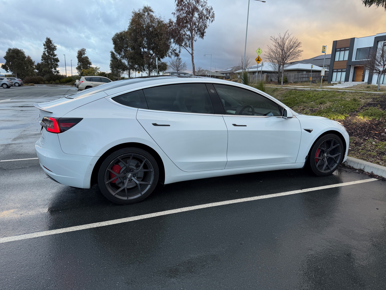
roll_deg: -1.6
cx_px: 193
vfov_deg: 56.8
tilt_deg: -11.7
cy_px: 145
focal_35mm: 24
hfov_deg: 71.6
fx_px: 268
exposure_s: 1/121
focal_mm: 6.76
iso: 80
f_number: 1.78
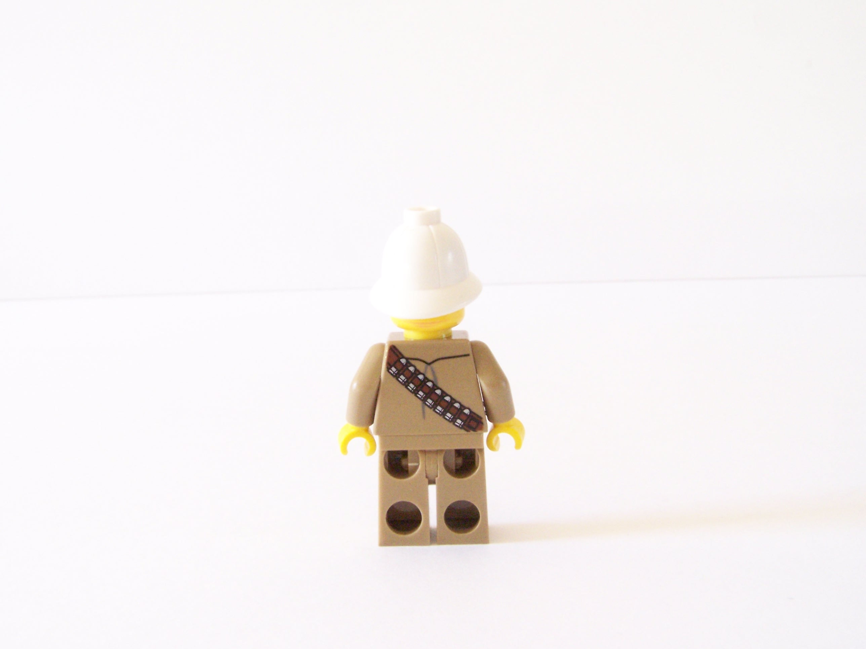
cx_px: 433
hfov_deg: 49.0
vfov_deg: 37.7
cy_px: 324
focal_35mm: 38
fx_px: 951
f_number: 8
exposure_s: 1/10
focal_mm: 6.3
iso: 400
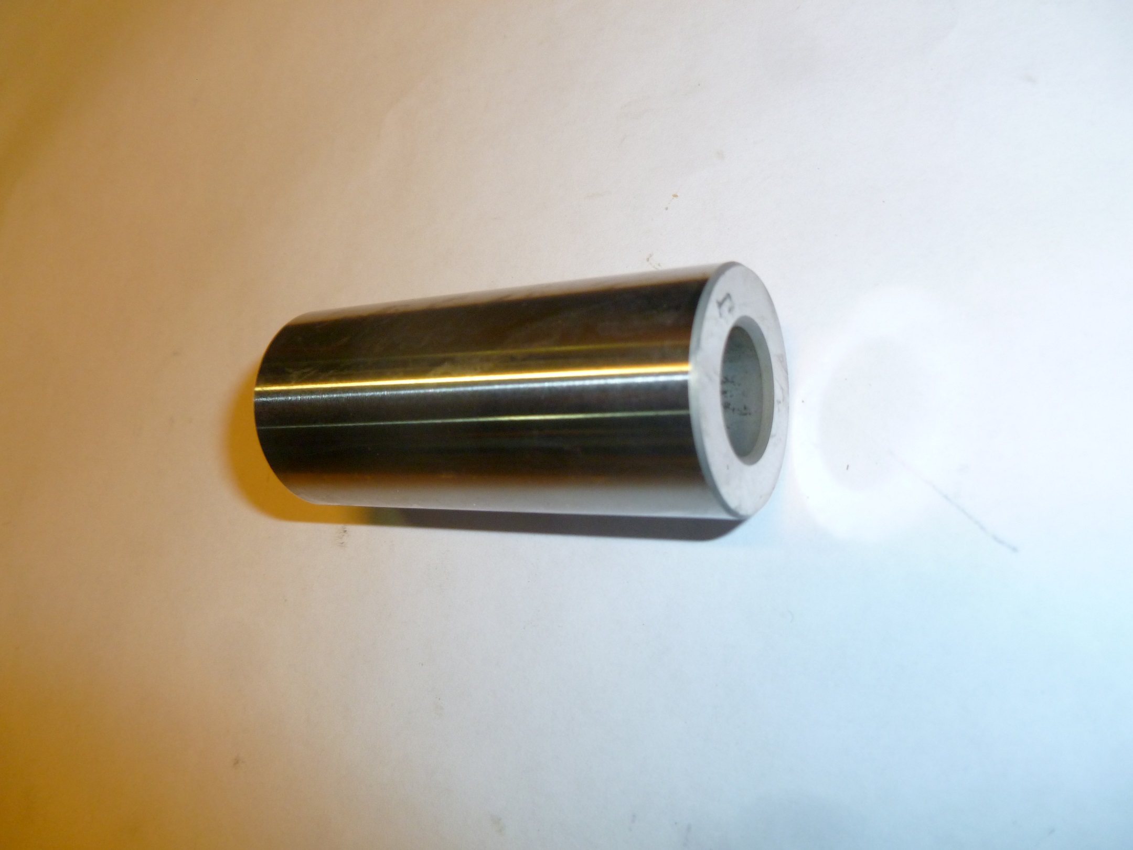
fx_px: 916
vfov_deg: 49.7
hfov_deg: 63.4
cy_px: 425
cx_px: 566
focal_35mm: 28
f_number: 3.3
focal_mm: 5
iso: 200
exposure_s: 1/30
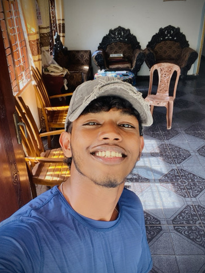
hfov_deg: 44.2
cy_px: 142
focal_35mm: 32
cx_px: 104
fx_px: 253
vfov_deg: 56.8
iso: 100
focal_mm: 2.71
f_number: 2.2
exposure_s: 1/60
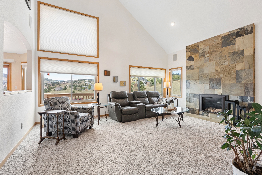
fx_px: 117
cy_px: 88
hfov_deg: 96.7
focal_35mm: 16
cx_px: 131
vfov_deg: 73.8
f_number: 8
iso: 800
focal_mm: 16
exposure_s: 1/100
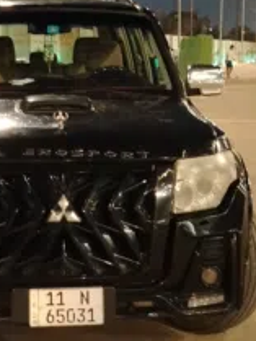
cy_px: 132
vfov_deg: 22.2
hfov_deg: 16.8
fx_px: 867
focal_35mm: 88
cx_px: 90
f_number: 1.75
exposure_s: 1/20
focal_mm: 5.25
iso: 6331
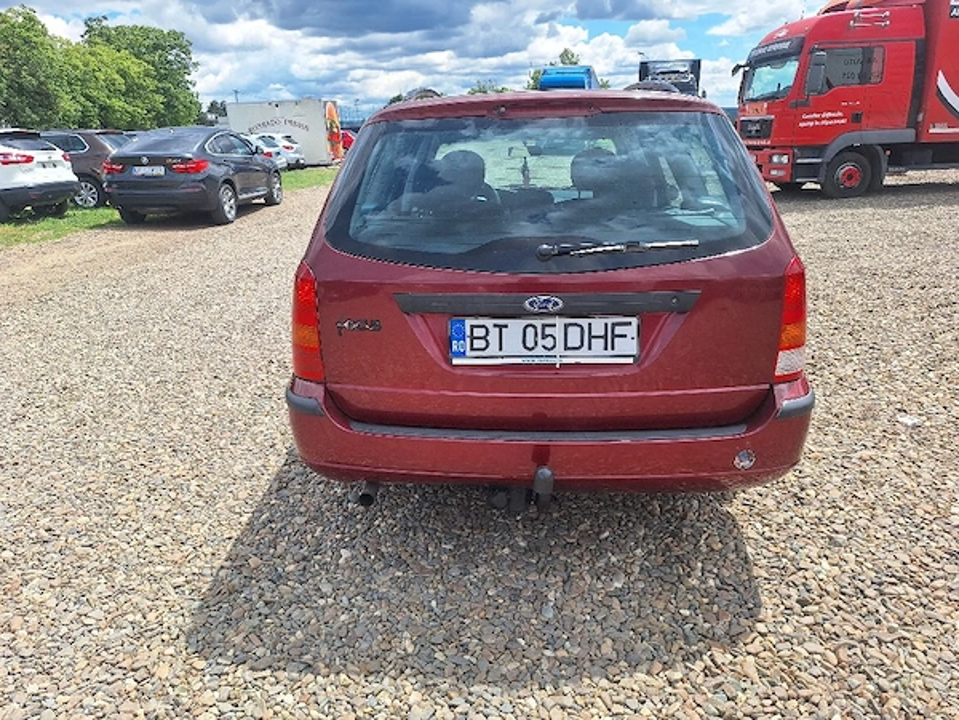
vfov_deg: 58.9
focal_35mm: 23
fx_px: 637
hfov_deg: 73.9
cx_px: 480
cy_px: 360
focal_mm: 5.54
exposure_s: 1/2500
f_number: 1.8
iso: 40
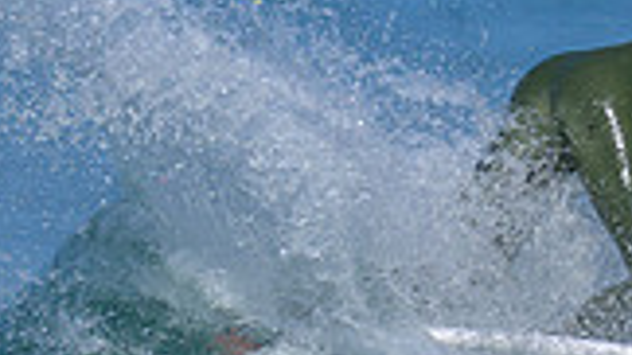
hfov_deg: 0.5
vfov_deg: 0.3
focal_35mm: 4090
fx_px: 68518
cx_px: 958
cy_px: 281
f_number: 6.3
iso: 220
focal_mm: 800
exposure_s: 1/2000
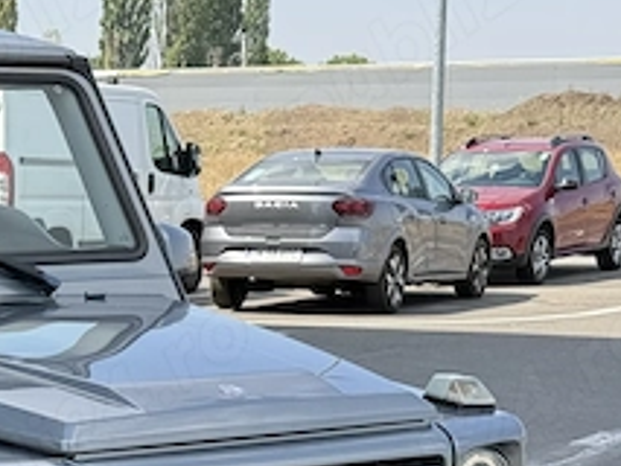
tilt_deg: -6.6
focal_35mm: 135
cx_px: -146
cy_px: 481
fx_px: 2423
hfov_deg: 14.1
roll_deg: +0.3
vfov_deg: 10.9
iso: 100
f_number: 1.78
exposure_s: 1/2088
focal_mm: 6.76
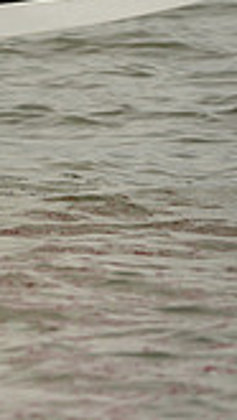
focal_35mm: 1217
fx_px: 13576
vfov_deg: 1.8
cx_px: -492
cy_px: -6
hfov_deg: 1.0
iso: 400
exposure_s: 1/1000
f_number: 7.1
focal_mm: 330
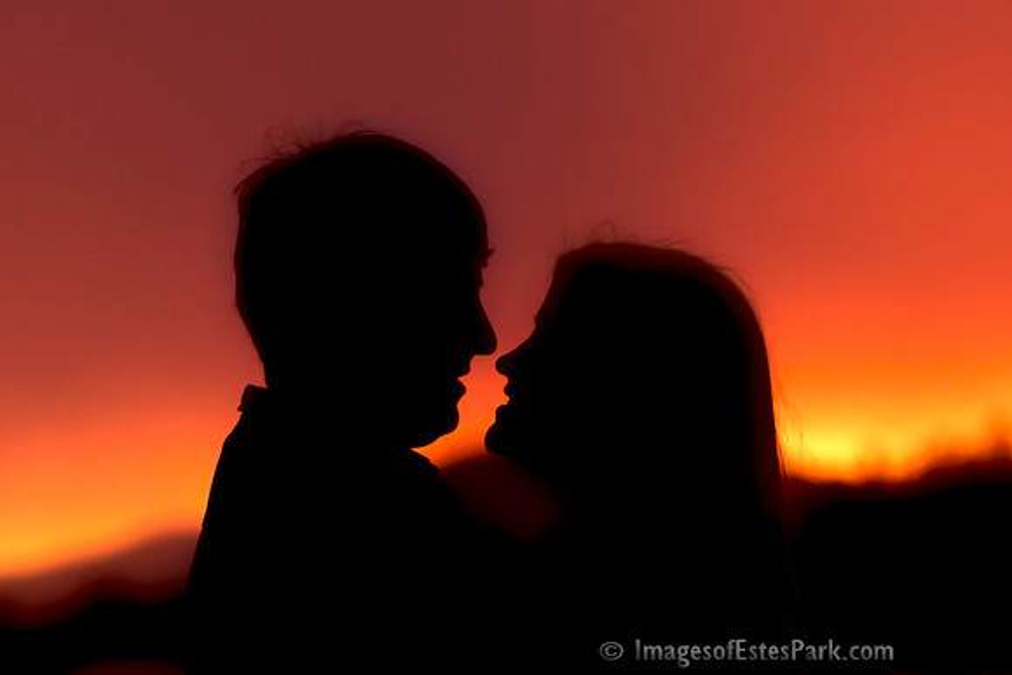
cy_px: 338
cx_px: 506
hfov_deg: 15.2
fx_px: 3796
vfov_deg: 10.2
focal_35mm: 135
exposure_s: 1/500
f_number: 4
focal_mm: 135
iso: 250
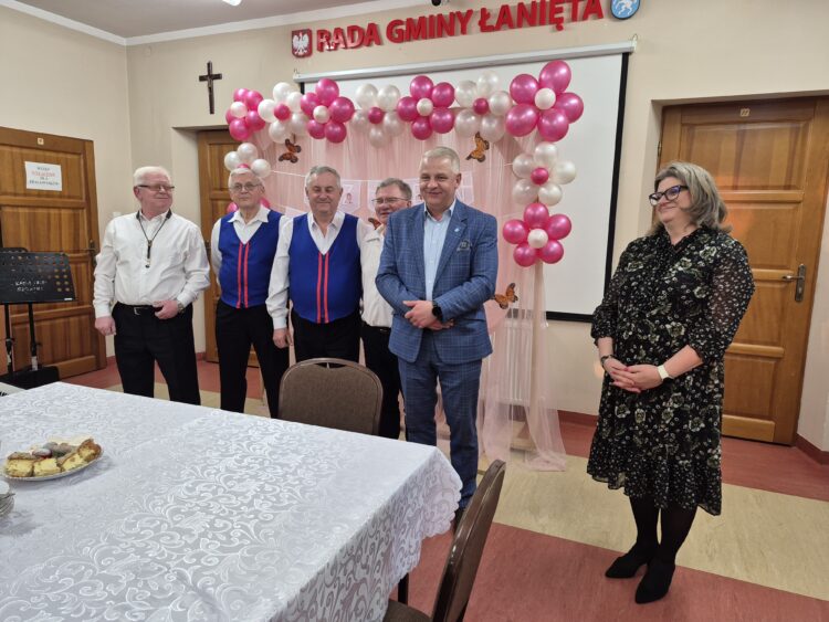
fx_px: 551
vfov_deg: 58.9
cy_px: 311
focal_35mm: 23
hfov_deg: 73.9
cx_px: 414
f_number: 1.8
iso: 200
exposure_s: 1/100
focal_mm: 5.4
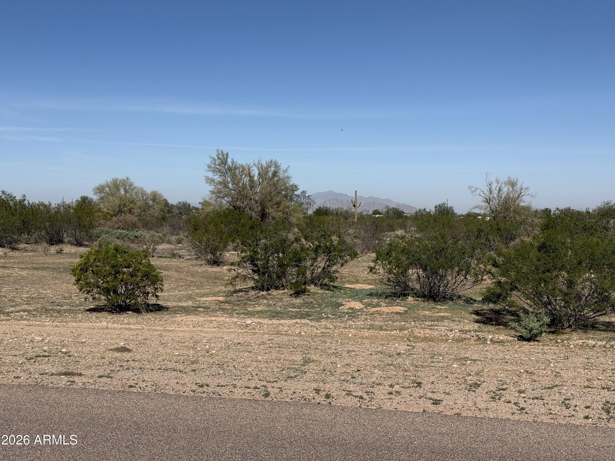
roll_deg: -0.2
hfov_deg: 39.7
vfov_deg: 30.3
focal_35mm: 48
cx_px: 308
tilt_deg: -1.0
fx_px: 853
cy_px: 230
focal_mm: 6.76
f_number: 1.78
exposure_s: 1/9901
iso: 64
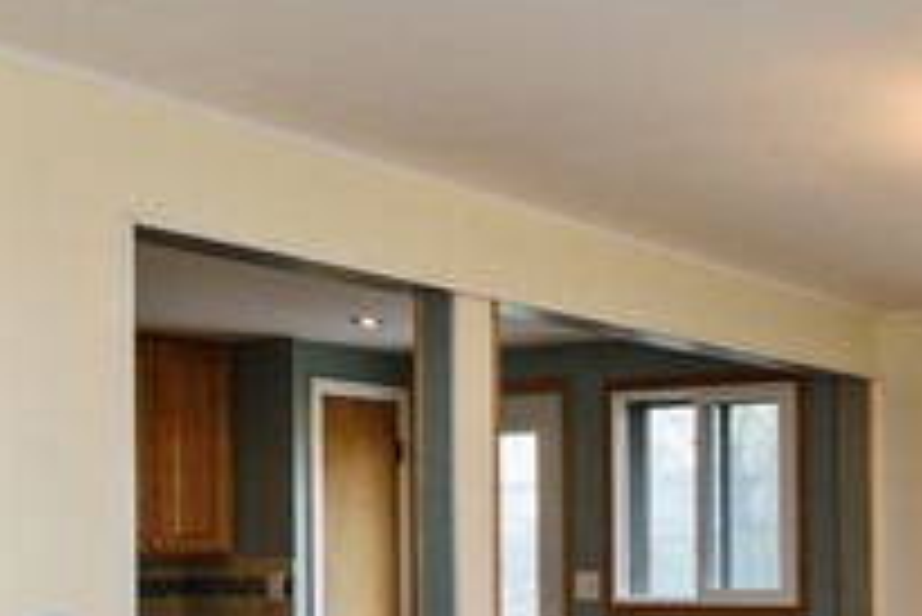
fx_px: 1321
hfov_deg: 32.7
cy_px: 542
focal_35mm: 52
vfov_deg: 25.5
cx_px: 1066
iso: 200
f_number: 8
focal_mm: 11
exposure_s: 1/20
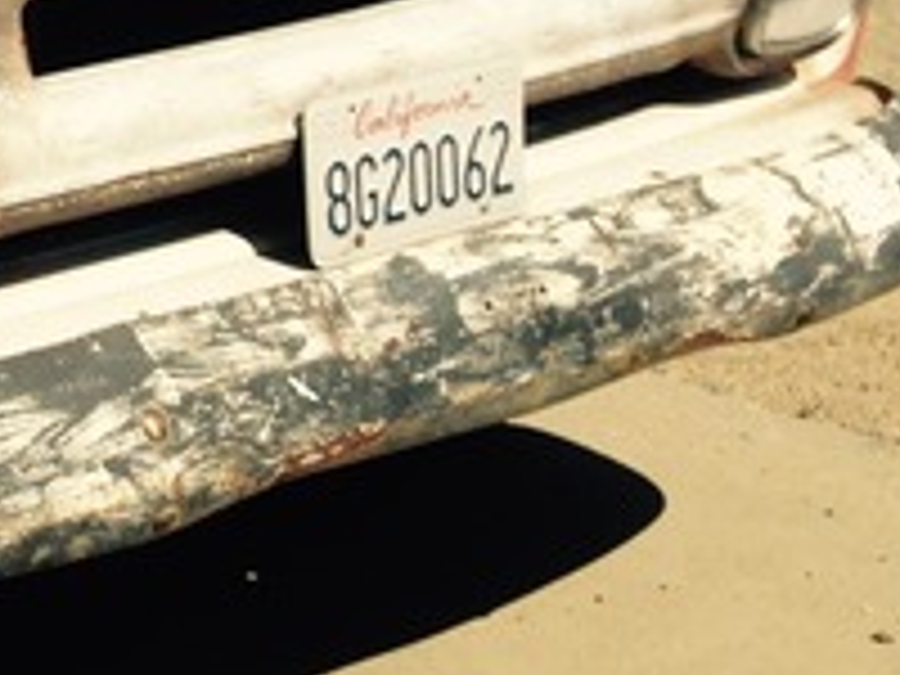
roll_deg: +0.4
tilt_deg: -7.2
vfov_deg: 10.9
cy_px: -274
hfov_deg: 13.8
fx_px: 3432
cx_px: -536
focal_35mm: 132
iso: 50
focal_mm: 4.12
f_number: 2.4
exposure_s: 1/2358
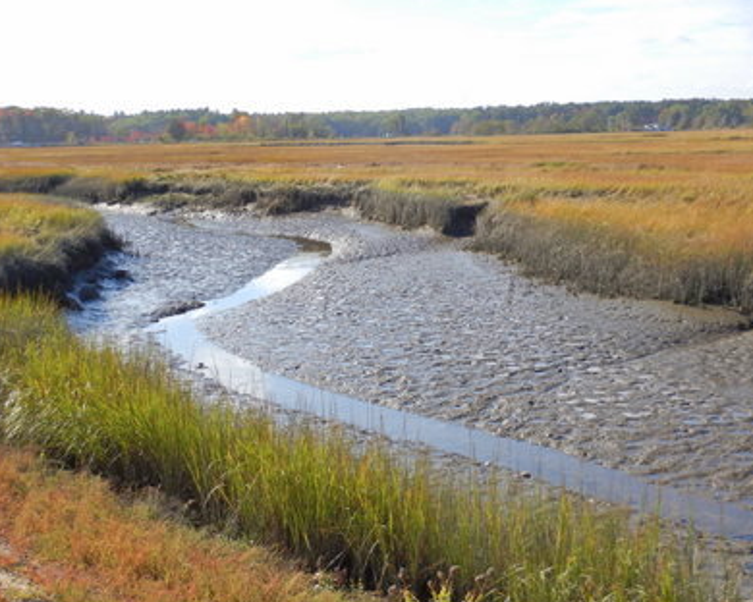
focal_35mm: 55
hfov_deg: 34.1
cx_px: 307
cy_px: 339
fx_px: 1226
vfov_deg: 27.6
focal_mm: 7.8
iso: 125
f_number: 4.3
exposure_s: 1/500
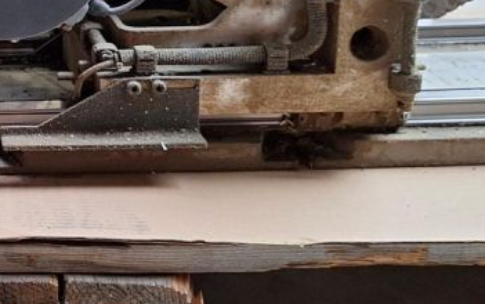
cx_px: -132
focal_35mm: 74
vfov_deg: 17.2
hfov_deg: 24.5
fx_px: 979
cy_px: -12
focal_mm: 5.54
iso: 80
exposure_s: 1/50
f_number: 1.8
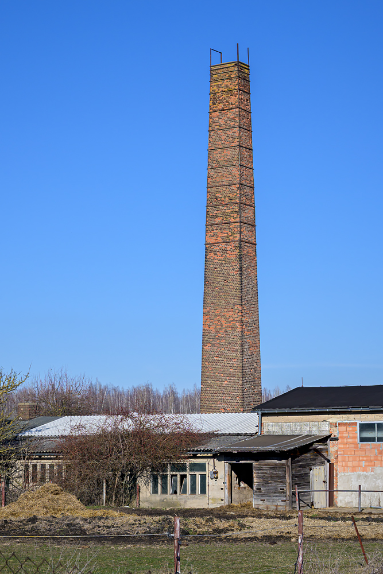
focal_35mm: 75
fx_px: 1196
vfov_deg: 27.0
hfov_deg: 18.2
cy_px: 287
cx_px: 192
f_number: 6.7
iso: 400
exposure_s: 1/1500
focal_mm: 50
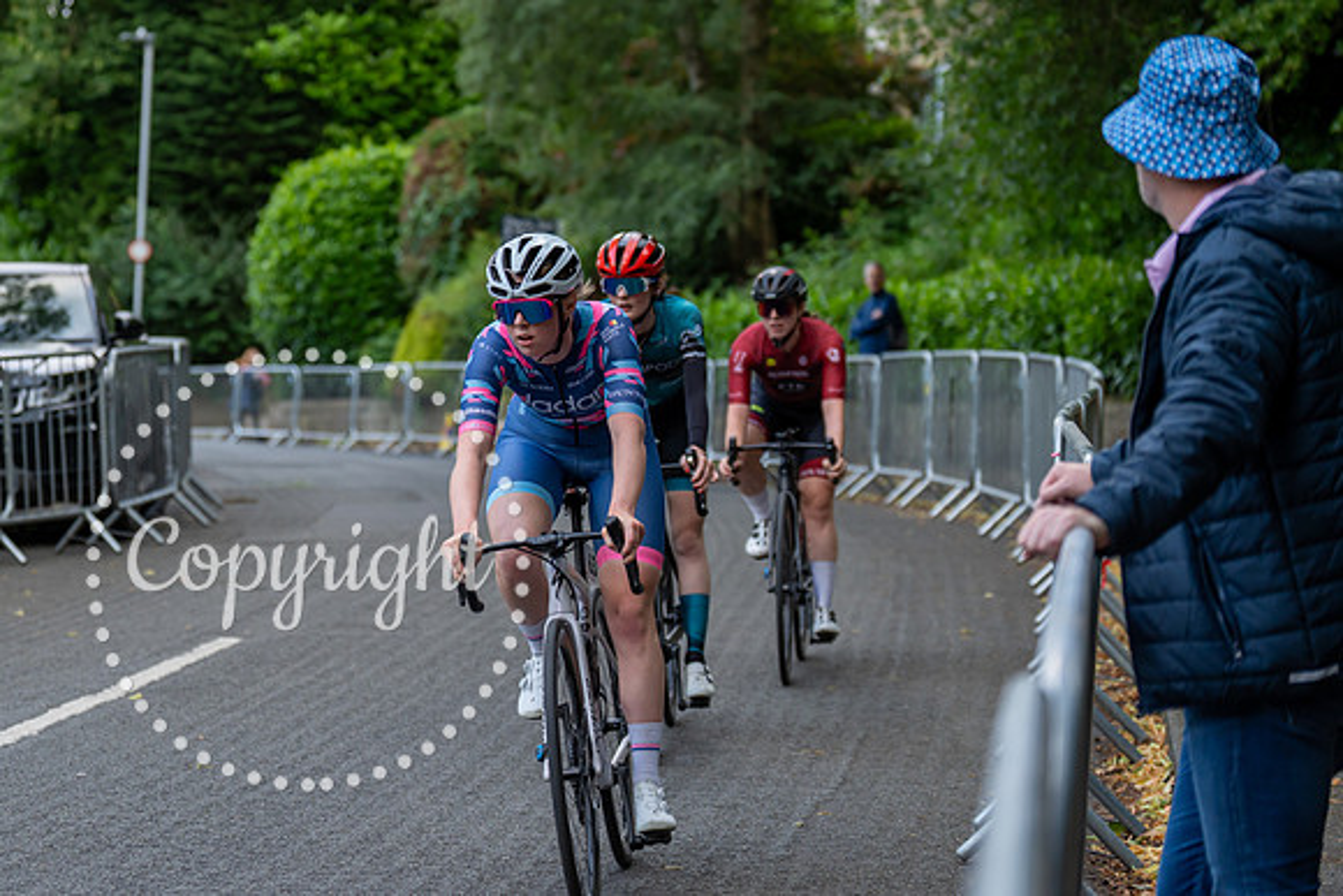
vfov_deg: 13.5
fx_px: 3777
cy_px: 329
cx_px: 493
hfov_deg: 20.1
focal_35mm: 101
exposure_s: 1/500
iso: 640
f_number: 2.8
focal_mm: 80
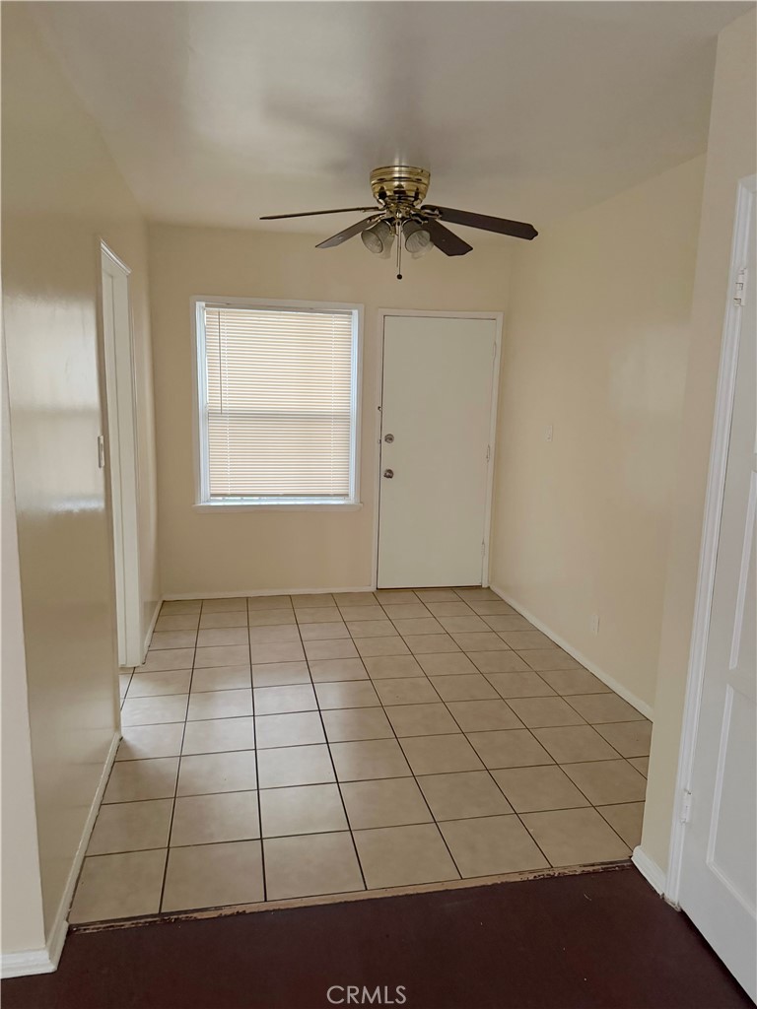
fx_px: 700
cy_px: 504
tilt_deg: -9.1
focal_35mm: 24
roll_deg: -1.7
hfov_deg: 56.8
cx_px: 378
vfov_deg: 71.6
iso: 1000
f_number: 1.78
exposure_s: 1/39
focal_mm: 6.76
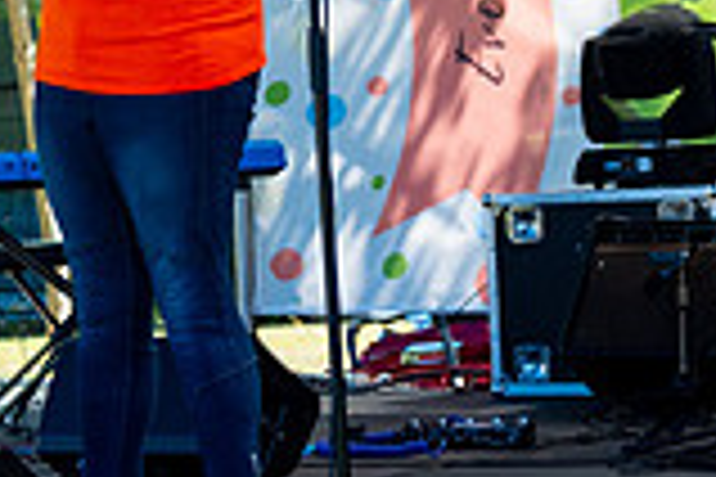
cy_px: -93
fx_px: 4097
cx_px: 175
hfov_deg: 10.0
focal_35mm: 206
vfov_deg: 6.6
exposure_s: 1/1250
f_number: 2.8
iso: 160
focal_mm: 46
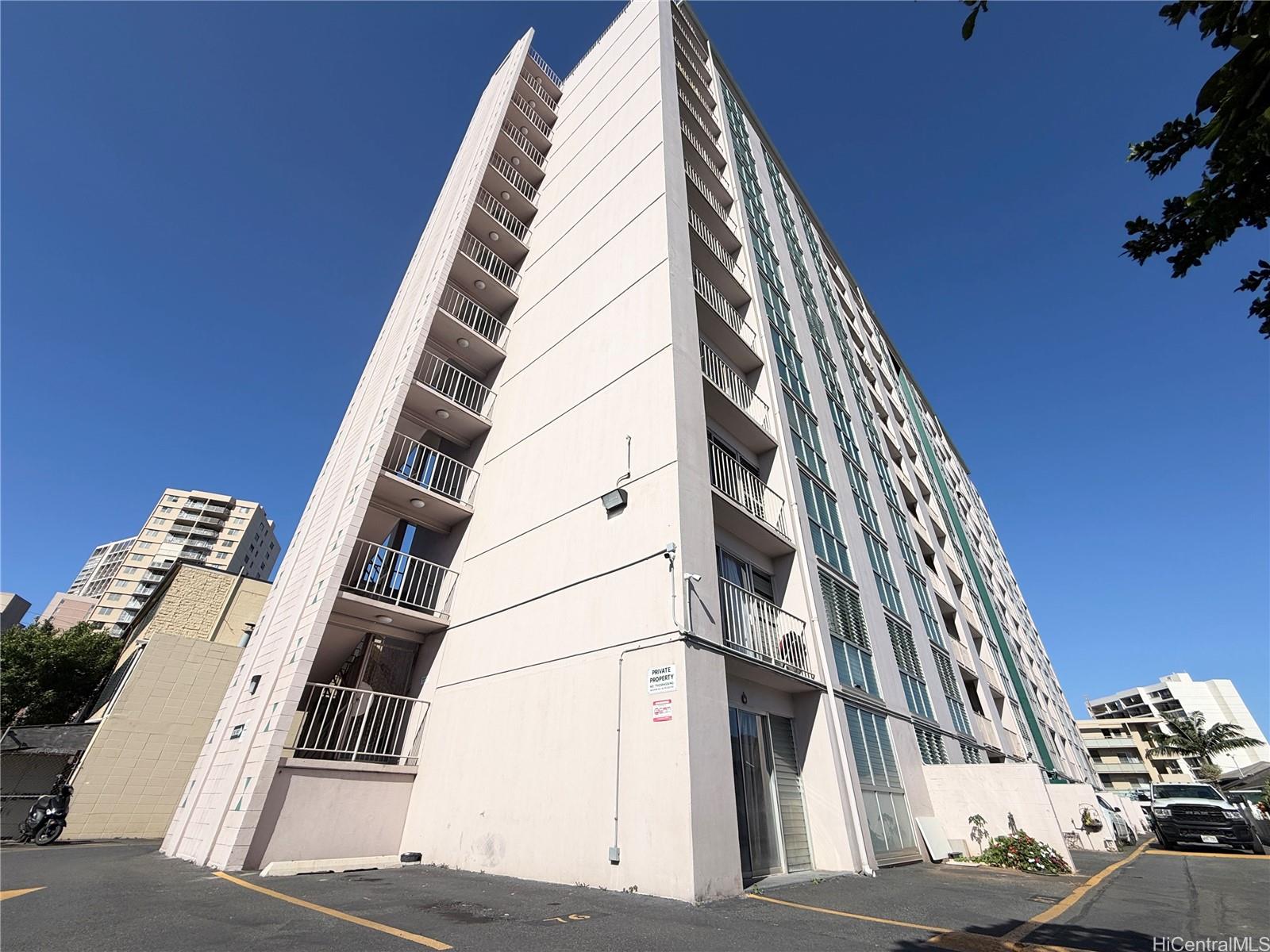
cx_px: 635
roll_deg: -0.4
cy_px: 476
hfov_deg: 102.1
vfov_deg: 85.7
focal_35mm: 14
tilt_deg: +33.4
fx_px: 514
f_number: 2.2
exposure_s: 1/1795
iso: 20
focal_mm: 2.22
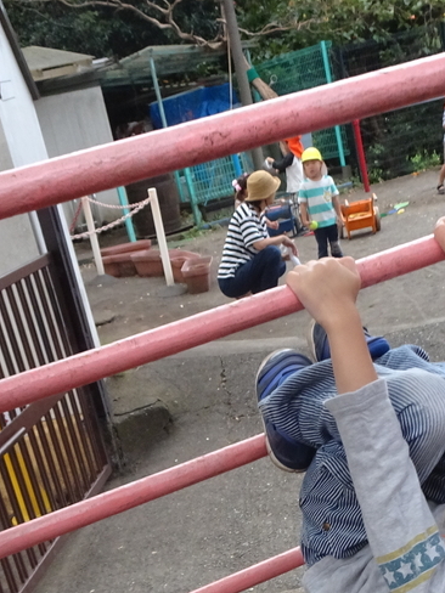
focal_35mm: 59
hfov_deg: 24.8
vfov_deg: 30.5
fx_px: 1011
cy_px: 586
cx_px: 253
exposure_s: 1/250
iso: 200
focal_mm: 4.1
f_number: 3.5
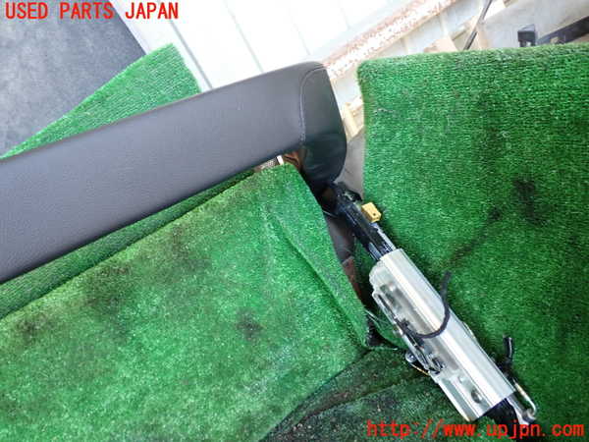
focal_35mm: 30
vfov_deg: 46.8
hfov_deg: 60.0
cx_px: 294
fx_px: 510
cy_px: 221
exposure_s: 1/30
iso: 200
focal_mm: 5.4
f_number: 2.3
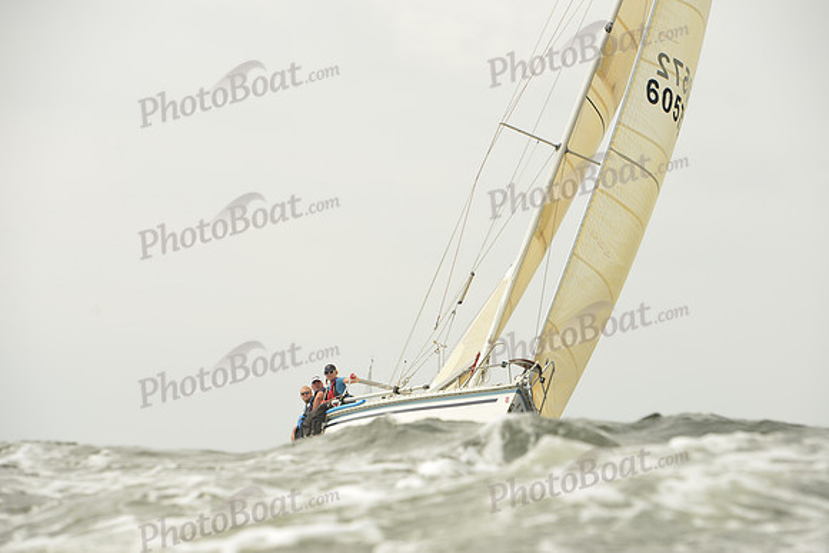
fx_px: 3109
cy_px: 276
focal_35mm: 135
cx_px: 414
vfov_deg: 10.2
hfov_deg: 15.2
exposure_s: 1/1250
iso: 320
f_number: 8
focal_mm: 135
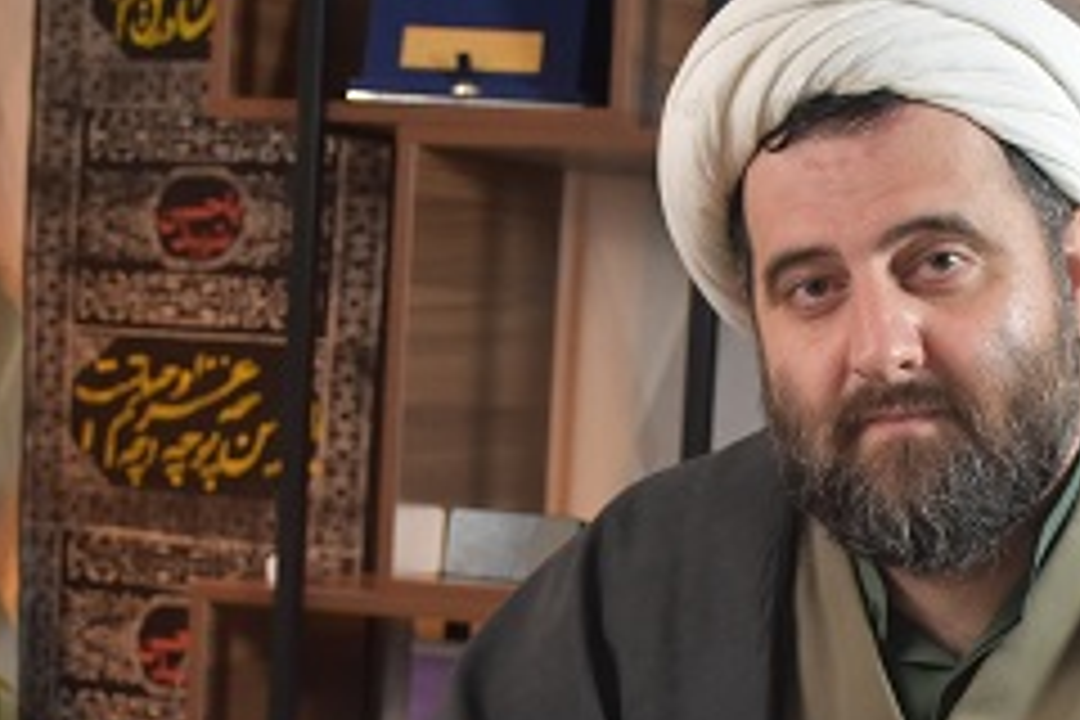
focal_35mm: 120
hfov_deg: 17.0
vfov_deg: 11.4
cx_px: 738
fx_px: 3600
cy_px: 603
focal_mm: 32
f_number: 4
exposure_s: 1/25
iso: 900
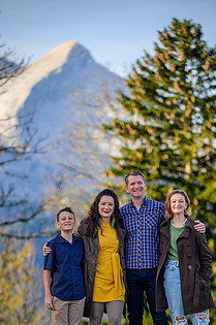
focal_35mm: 193
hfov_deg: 7.1
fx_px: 1743
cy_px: 225
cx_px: 126
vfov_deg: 10.7
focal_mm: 135
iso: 100
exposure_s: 1/1000
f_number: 3.2
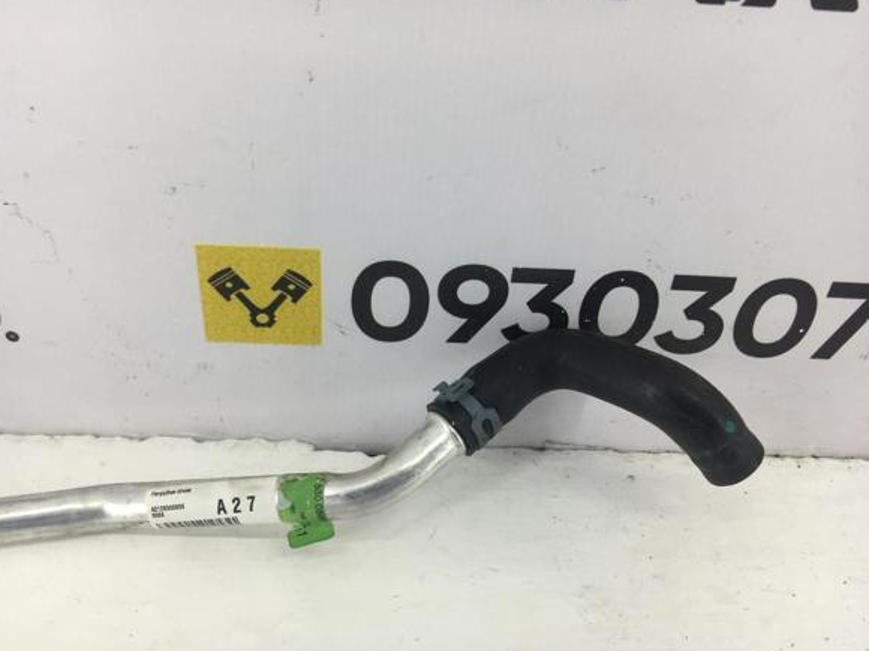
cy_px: 301
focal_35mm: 32
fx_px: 803
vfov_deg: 44.1
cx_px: 426
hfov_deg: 56.8
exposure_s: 1/100
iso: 40
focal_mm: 4.15
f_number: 2.2
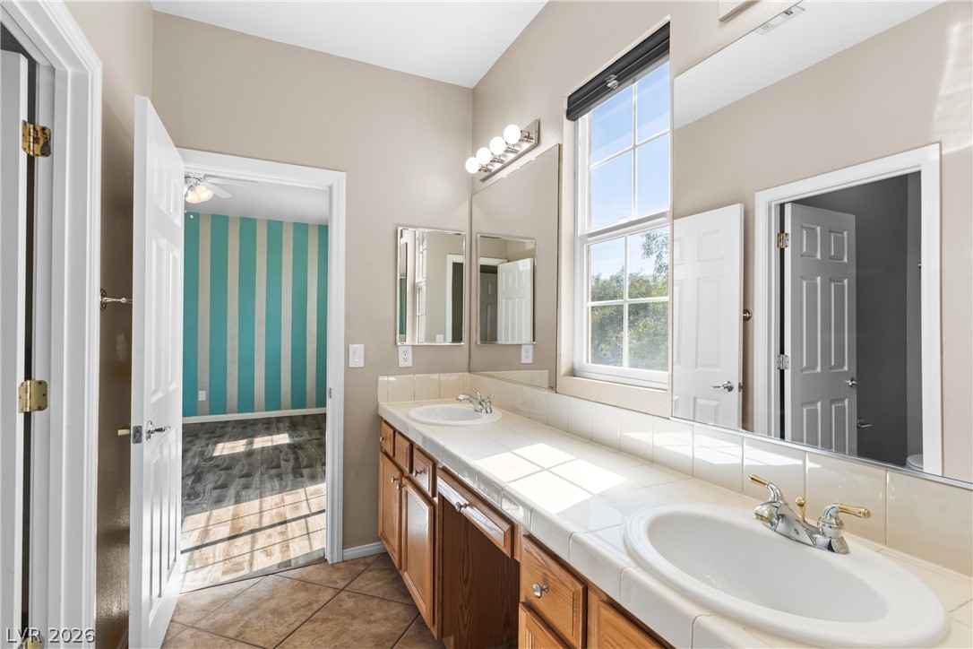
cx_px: 486
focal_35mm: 17
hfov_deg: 93.3
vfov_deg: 70.4
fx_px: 459
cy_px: 324
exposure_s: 1/50
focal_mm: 17
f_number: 8
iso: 400
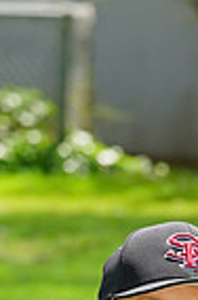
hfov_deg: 2.0
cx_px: 263
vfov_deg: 3.0
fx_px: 5629
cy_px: 549
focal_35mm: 679
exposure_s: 1/160
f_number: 8
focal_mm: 166
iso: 200
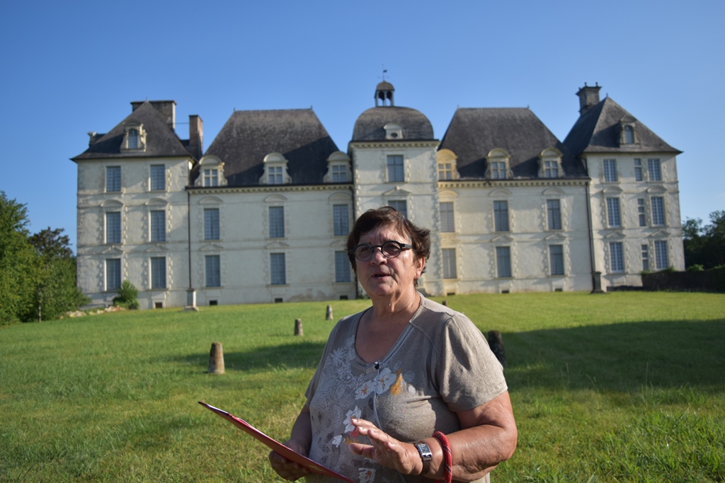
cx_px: 362
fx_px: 604
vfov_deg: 43.6
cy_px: 242
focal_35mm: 30
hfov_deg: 61.9
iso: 200
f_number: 3.8
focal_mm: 20
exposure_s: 1/2000
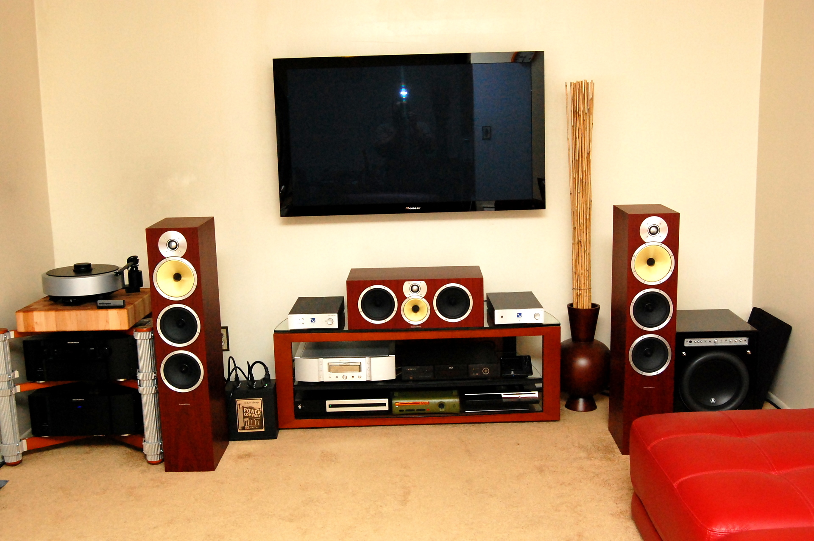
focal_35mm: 39
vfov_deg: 34.1
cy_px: 270
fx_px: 881
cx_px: 407
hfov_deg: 49.6
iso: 1600
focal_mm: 26
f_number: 8
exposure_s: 1/125
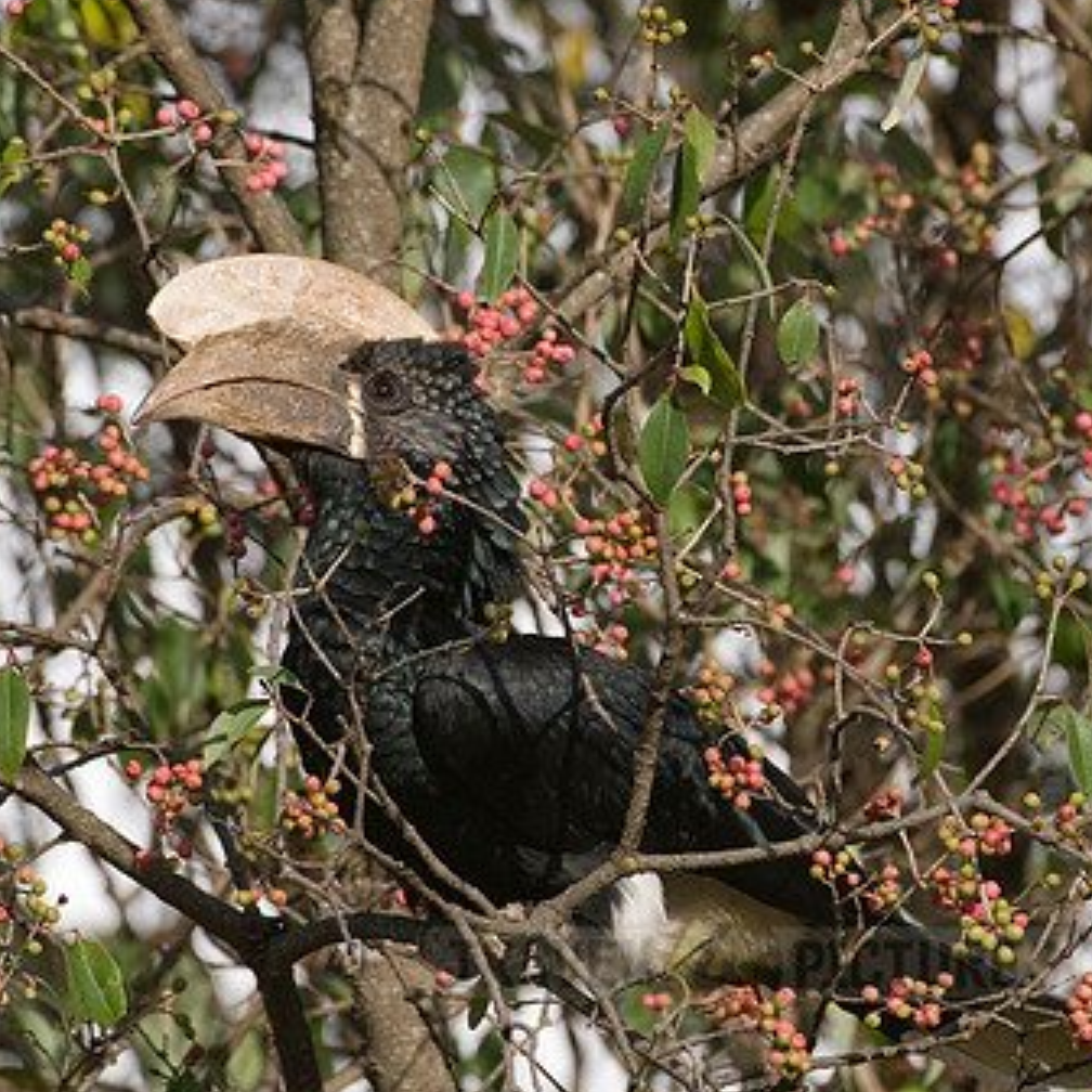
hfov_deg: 2.0
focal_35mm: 880
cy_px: 585
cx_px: 728
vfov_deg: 2.0
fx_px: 31408
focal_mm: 400
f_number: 6.3
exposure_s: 1/640
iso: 250
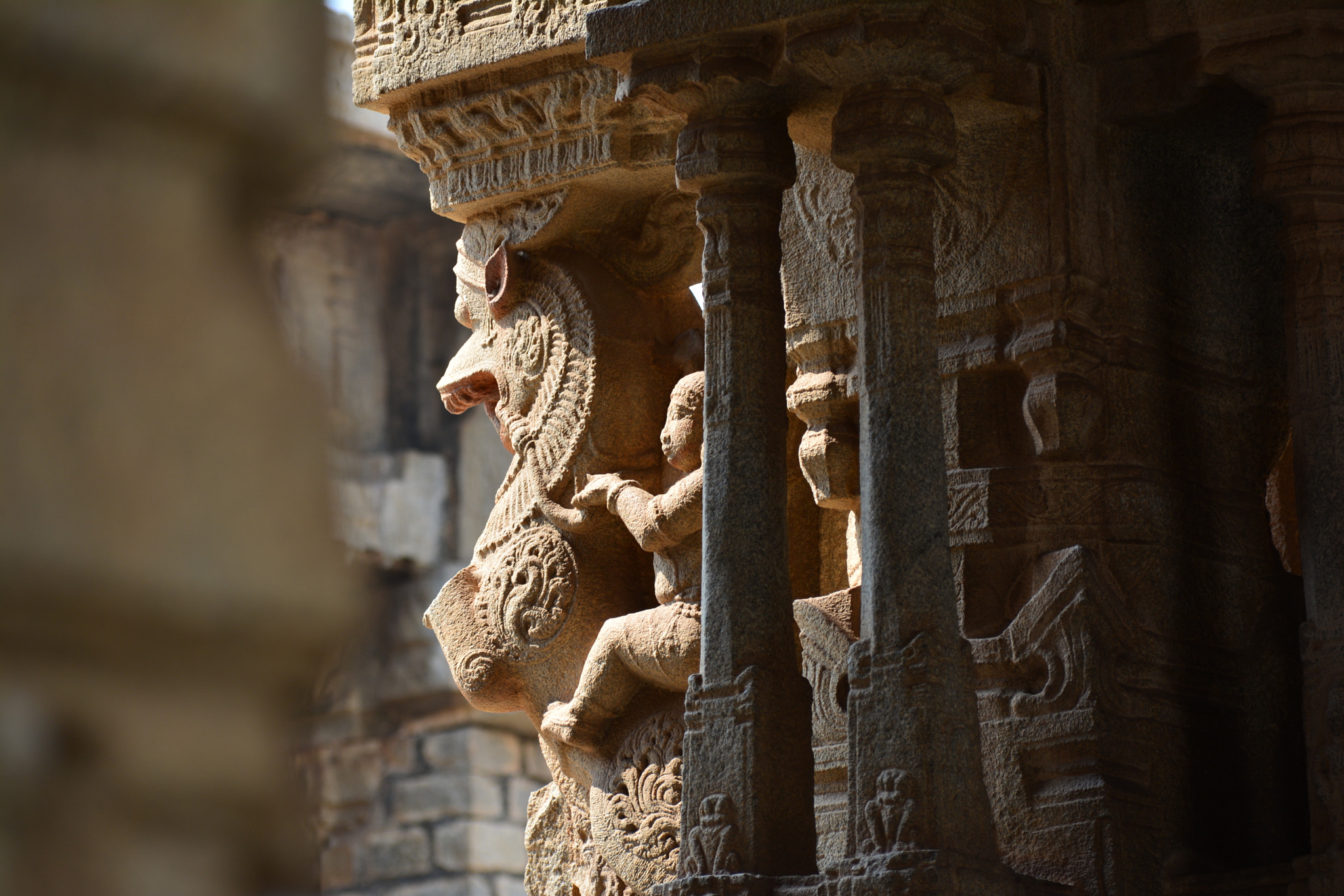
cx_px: 672
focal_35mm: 180
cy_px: 448
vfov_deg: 7.6
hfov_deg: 11.4
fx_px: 6719
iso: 100
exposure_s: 1/160
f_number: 5
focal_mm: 120
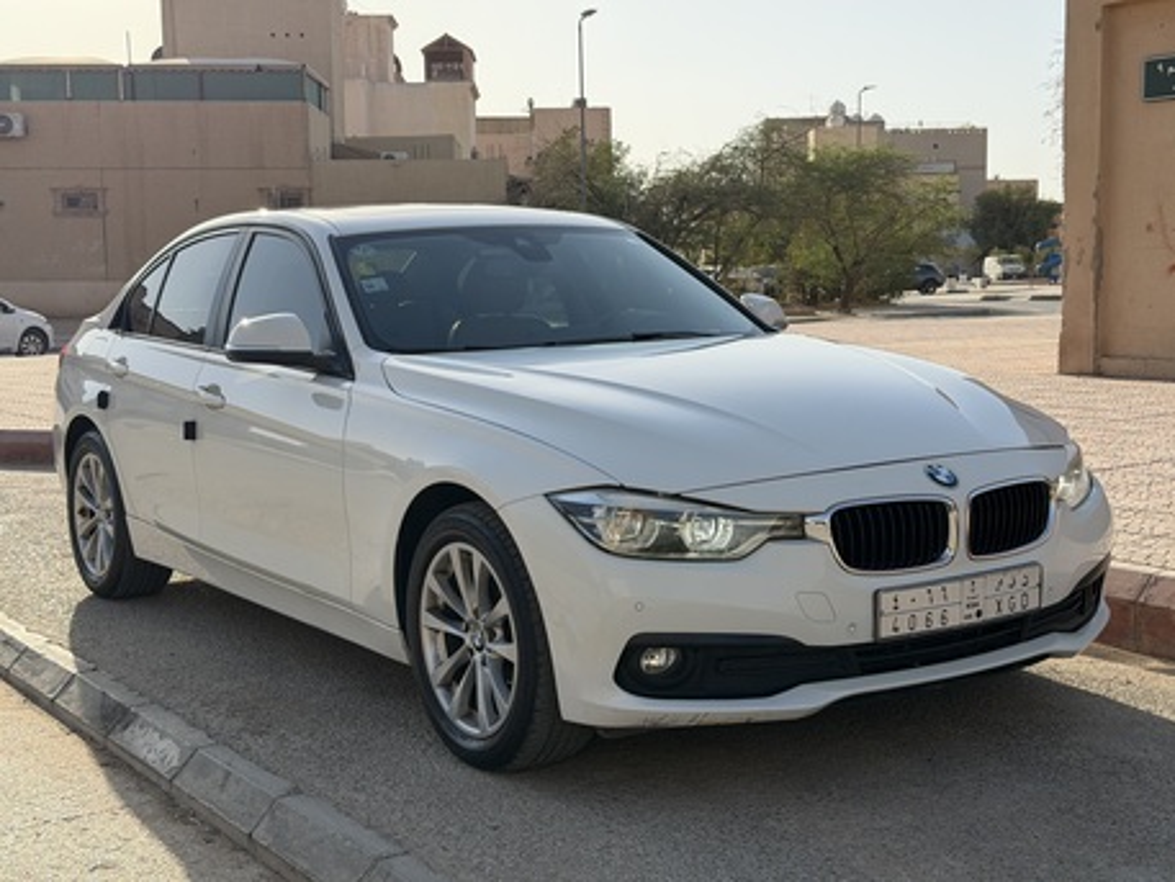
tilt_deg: -5.5
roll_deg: +0.6
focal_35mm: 48
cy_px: 441
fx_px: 1630
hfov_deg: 39.6
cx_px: 588
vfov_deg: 30.3
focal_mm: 6.76
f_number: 1.78
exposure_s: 1/4878
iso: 100
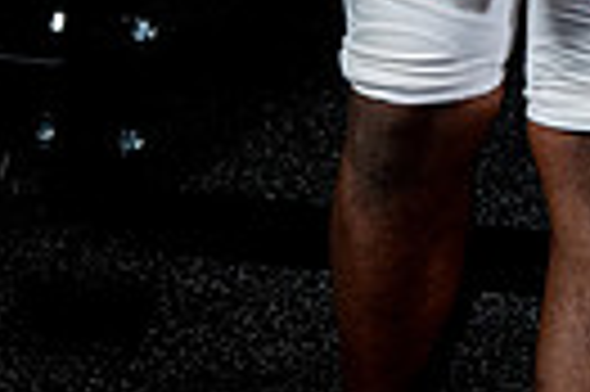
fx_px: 2308
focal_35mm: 141
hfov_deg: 14.3
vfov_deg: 8.8
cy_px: -559
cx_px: 635
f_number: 9
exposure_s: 1/250
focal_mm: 41
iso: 640
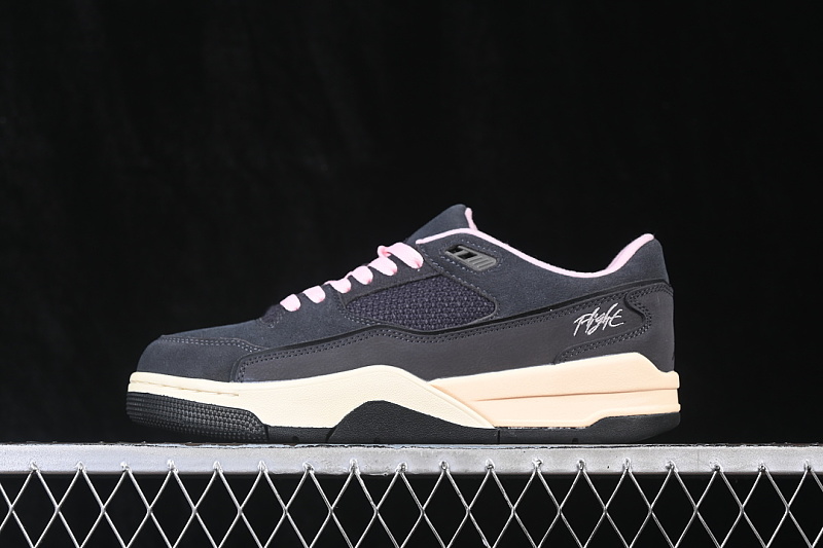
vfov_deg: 18.2
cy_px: 274
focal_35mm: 75
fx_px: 1714
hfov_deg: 27.0
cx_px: 412
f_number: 6.3
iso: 160
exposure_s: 1/60
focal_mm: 50
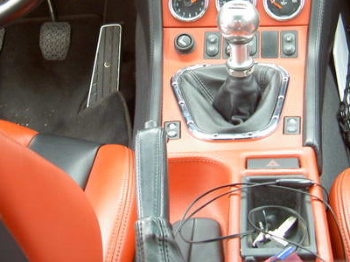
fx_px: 789
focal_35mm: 78
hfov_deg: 25.0
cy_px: 1
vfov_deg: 18.4
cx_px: 184
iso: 100
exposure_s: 1/60
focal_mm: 8
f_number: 2.8
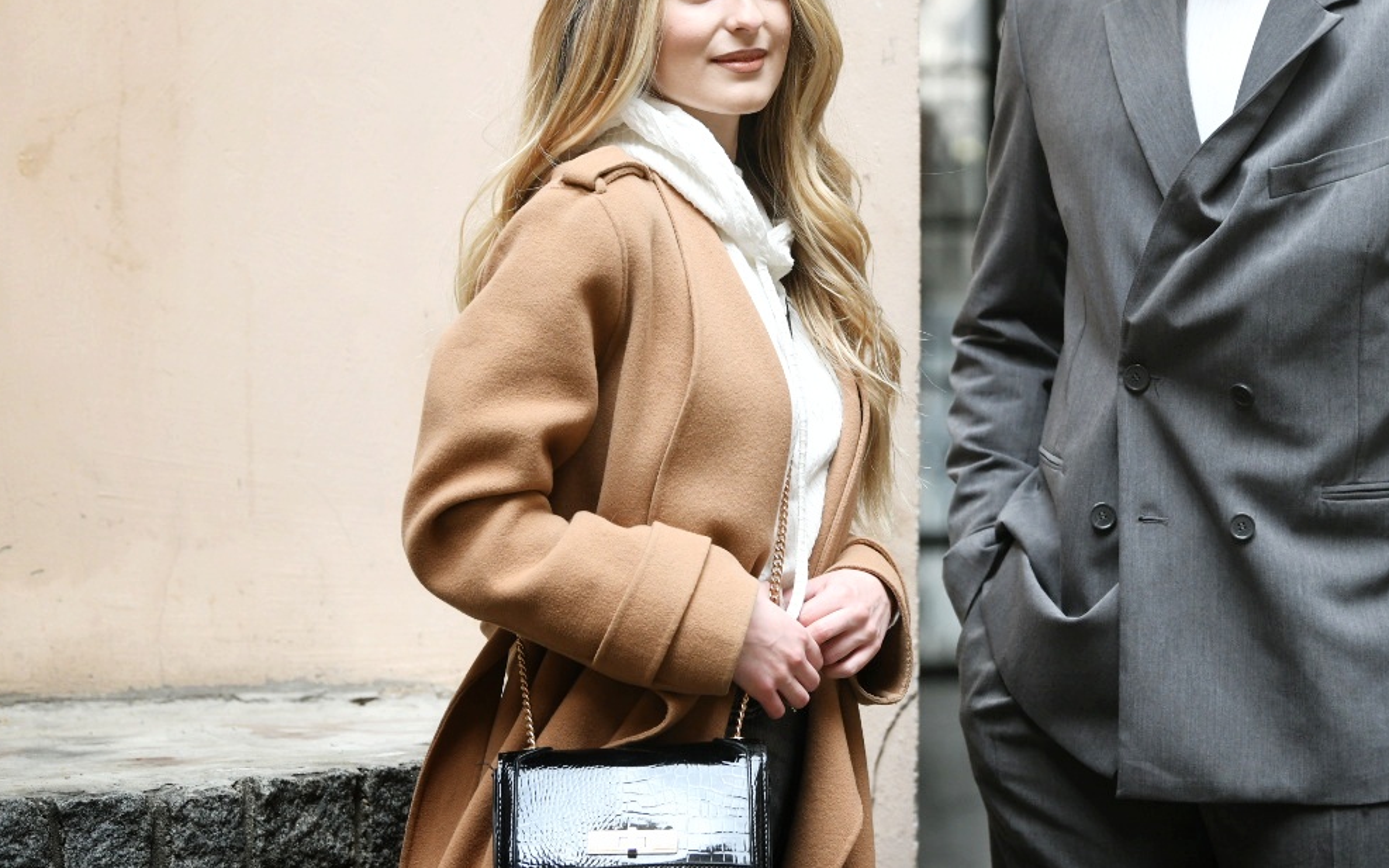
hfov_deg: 10.8
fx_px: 7344
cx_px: 1030
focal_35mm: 194
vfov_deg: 6.8
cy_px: 260
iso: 1000
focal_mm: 116
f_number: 4
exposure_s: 1/400
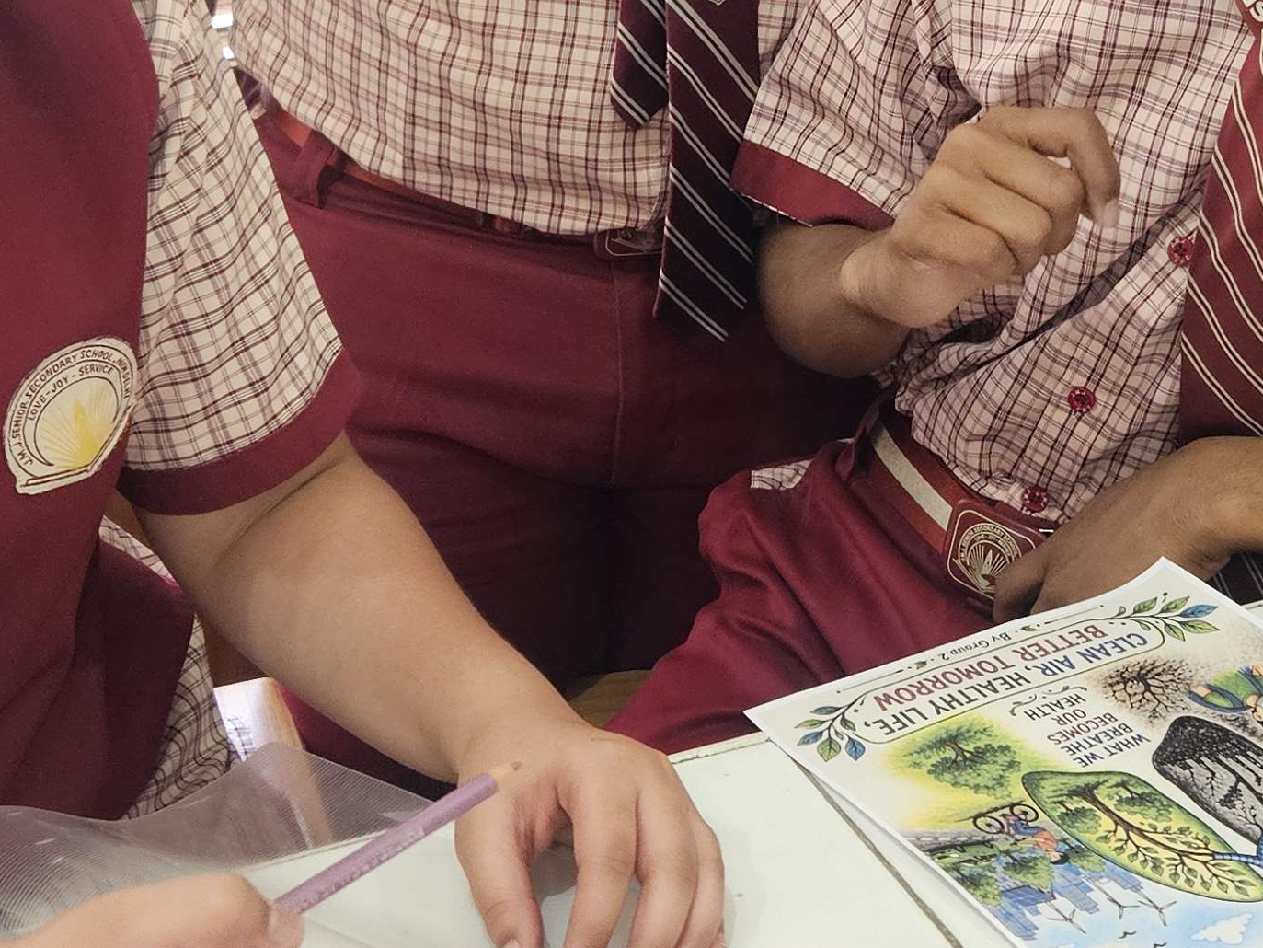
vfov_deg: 21.6
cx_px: 990
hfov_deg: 28.4
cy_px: 160
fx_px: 2445
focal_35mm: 67
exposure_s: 1/100
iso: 640
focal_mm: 5.4
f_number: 1.8
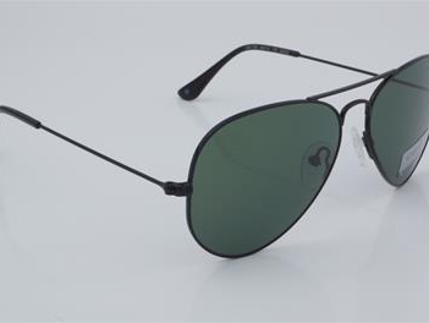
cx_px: 213
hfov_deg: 23.8
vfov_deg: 18.0
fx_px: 1017
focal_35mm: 82
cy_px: 162
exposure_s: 1/4
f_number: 32
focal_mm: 50
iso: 100
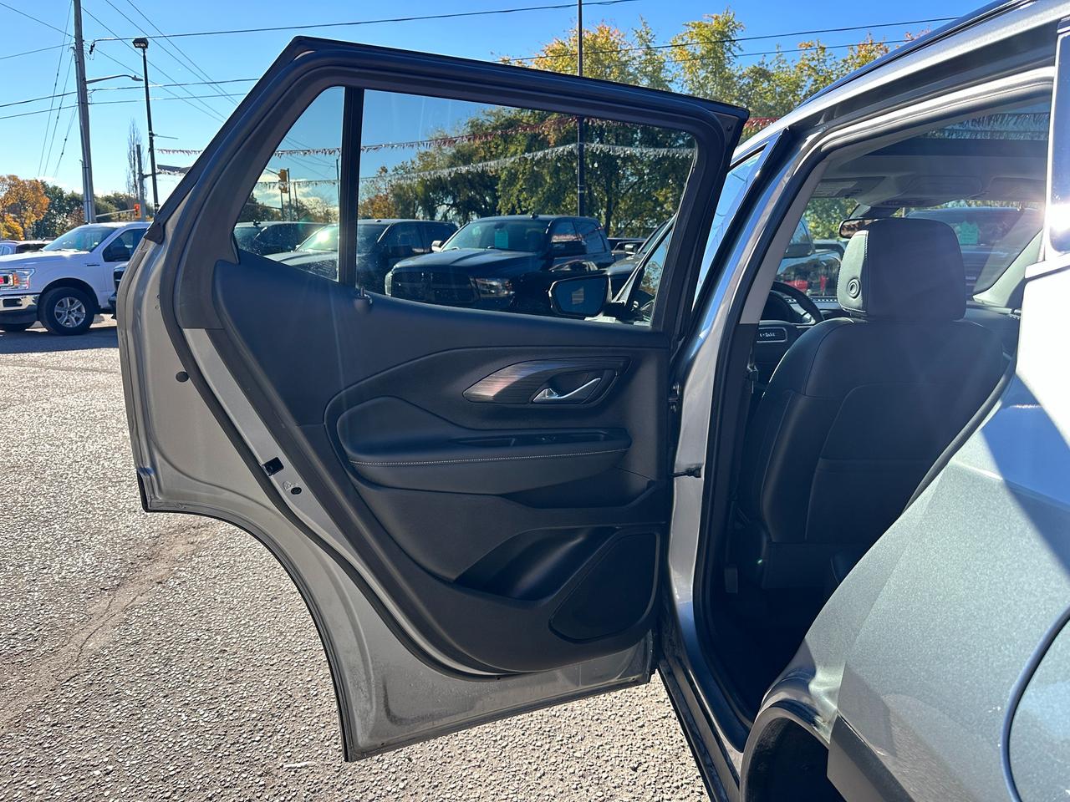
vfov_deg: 56.8
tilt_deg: -10.6
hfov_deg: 71.6
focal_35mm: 24
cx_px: 535
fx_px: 742
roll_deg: -0.6
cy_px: 401
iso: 80
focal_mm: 6.86
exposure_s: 1/1009
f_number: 1.78
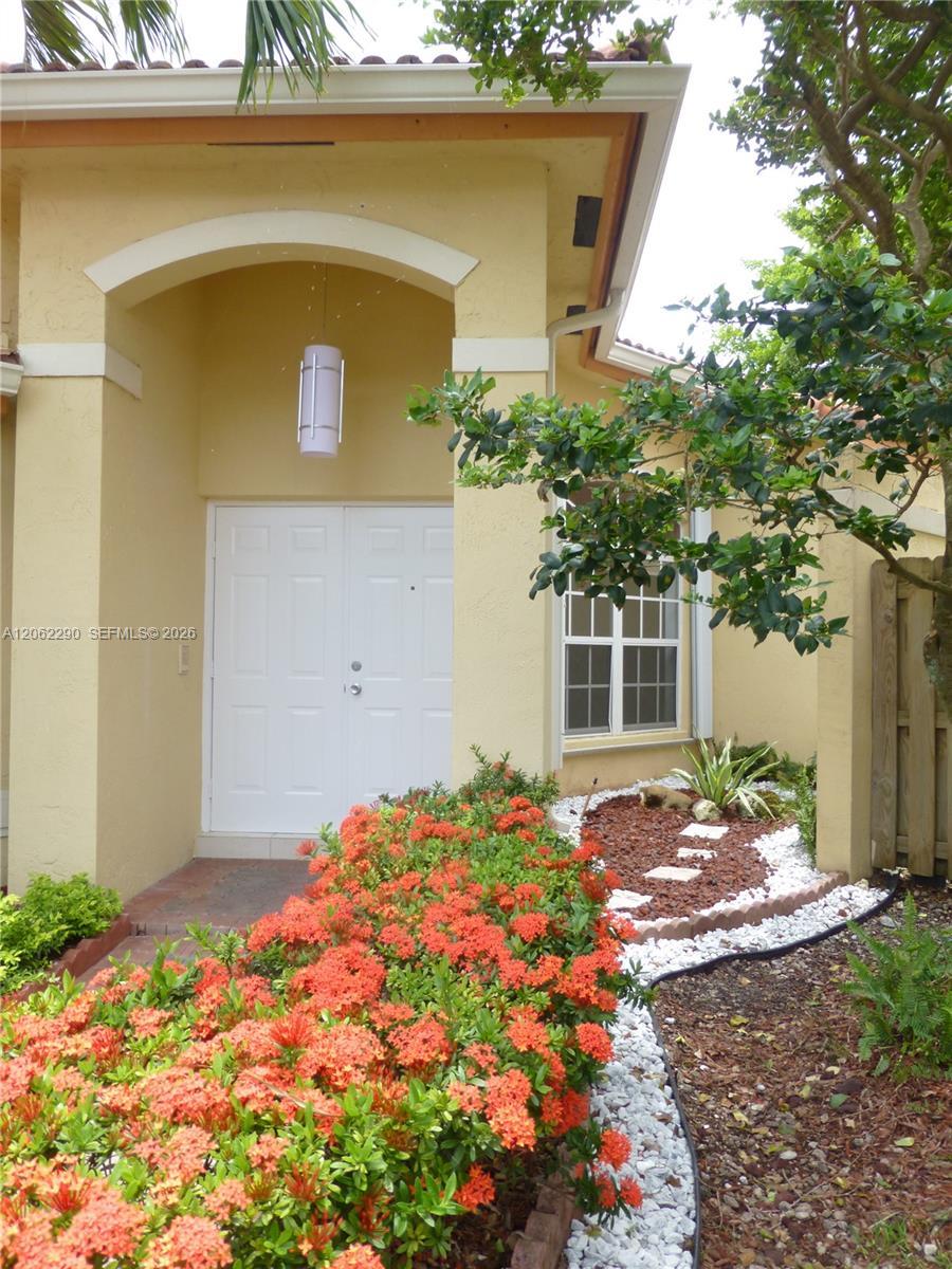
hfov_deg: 56.8
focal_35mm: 24
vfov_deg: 71.6
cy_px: 634
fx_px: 880
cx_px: 476
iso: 100
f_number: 3.3
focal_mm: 4.3
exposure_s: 1/200
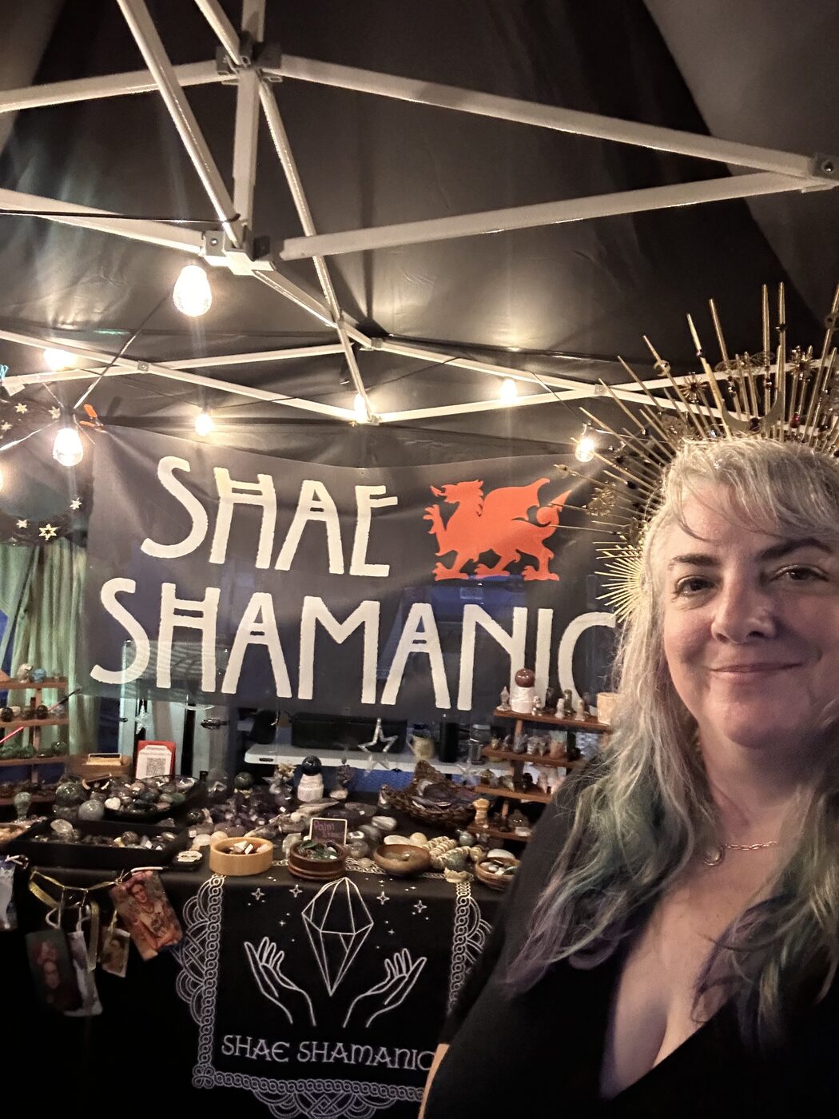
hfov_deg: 58.9
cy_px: 560
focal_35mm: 23
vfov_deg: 73.9
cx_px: 420
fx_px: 743
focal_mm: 2.69
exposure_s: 1/15
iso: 800
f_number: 1.9
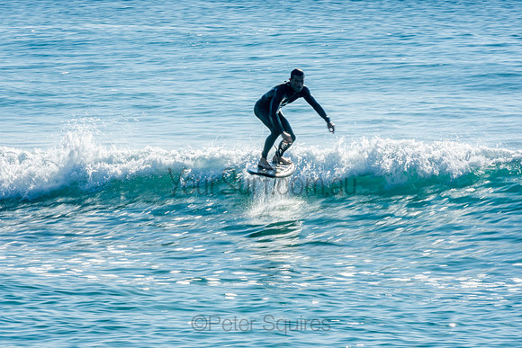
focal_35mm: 600
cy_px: 174
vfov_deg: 2.3
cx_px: 261
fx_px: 8702
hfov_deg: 3.4
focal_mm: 400
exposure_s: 1/30
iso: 100
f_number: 29
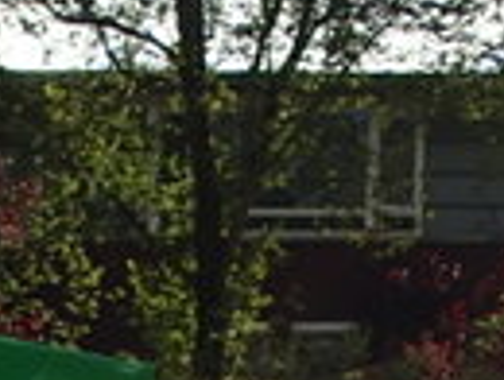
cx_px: -47
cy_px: 1043
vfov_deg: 8.8
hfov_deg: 13.2
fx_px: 2130
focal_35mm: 146
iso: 100
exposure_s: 1/1000
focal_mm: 4.5
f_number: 2.8
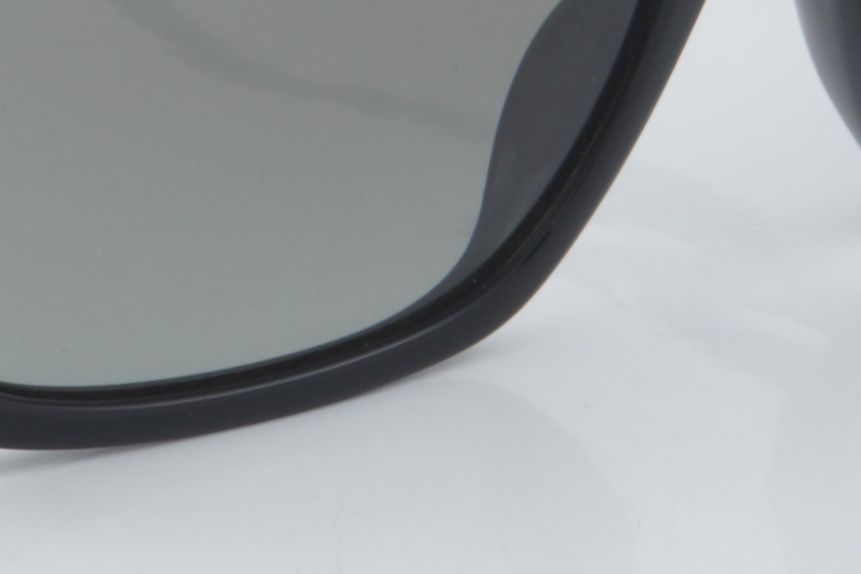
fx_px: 5836
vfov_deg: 5.6
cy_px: -38
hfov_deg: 8.4
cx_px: 47
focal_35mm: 244
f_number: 32
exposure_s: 1/3
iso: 100
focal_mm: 50
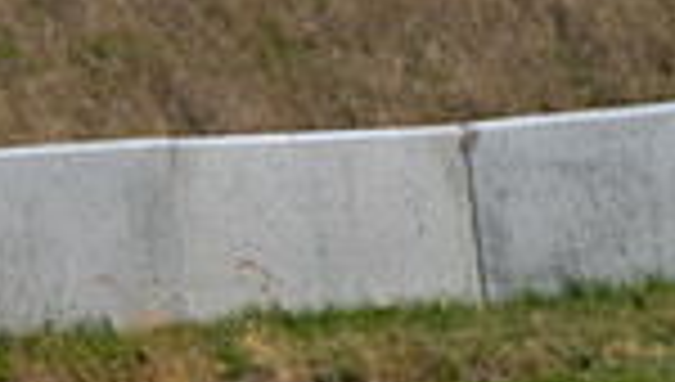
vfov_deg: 1.0
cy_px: 718
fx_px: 22341
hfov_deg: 1.7
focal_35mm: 1246
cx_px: -218
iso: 320
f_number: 5.6
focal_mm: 250
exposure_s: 1/1250
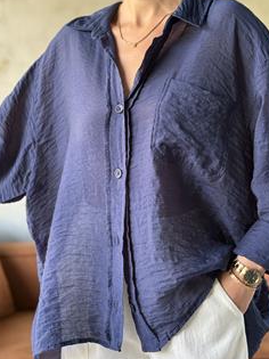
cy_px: 193
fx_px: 674
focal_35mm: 65
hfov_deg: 22.6
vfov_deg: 29.8
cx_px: 155
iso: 250
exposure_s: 1/50
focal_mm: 6.76
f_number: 1.78
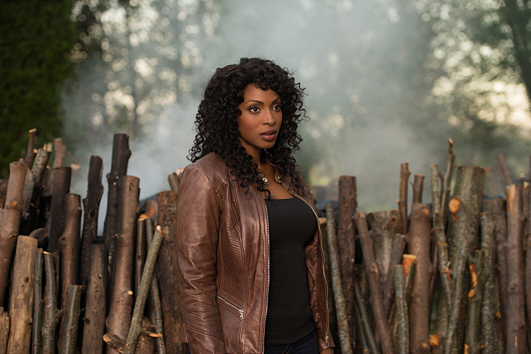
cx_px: 266
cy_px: 177
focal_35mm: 70
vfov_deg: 19.5
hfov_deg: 28.8
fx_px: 1033
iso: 320
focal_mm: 70
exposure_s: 1/125
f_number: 2.8
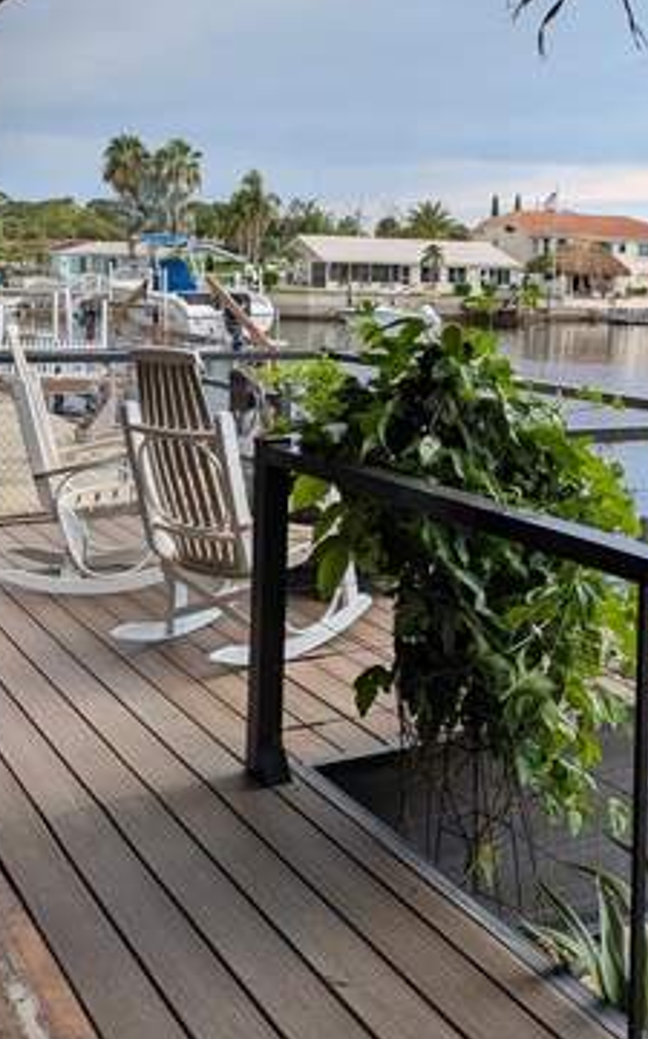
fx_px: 1274
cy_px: 350
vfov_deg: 43.8
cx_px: 510
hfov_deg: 28.0
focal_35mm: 45
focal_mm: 6.81
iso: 42
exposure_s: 1/820
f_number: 1.85
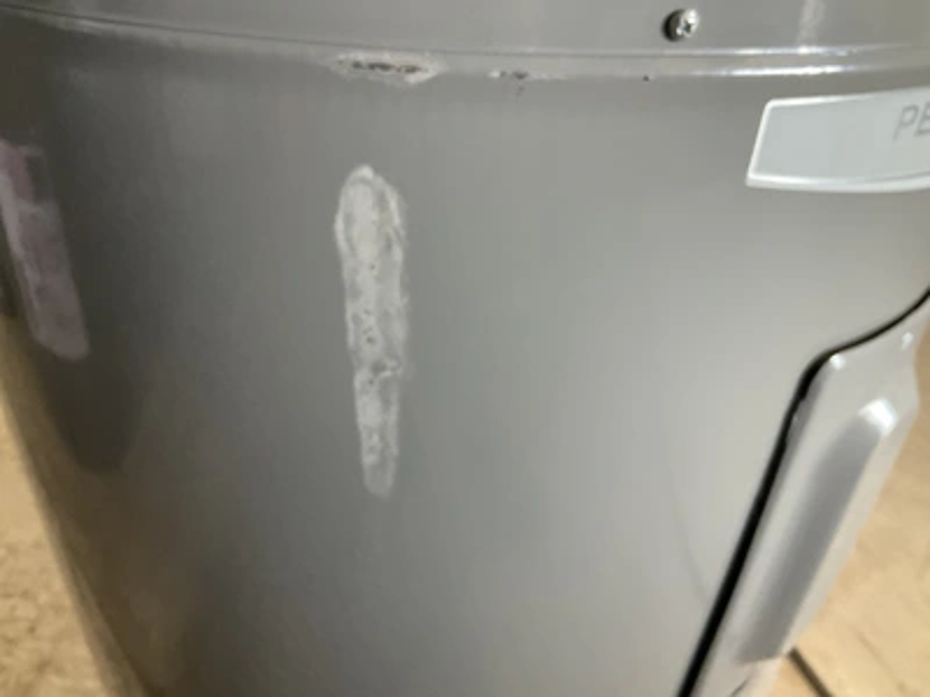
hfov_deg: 61.7
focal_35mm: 29
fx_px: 779
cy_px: 348
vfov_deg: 48.2
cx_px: 465
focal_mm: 3
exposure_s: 1/60
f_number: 1.8
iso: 125
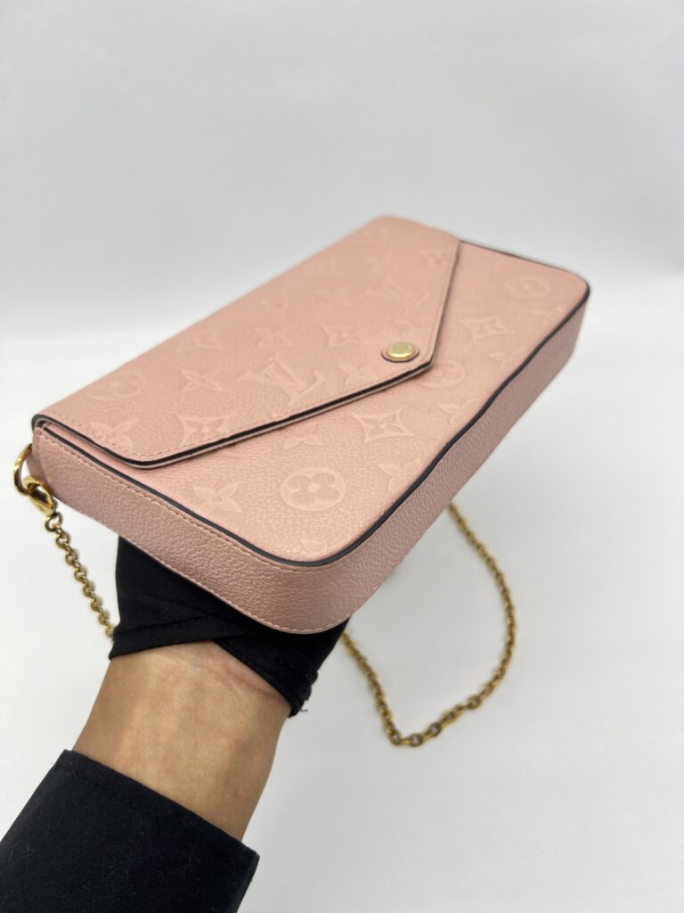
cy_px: 456
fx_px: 685
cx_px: 342
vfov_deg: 67.3
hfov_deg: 53.1
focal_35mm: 26
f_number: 1.5
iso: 40
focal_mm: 5.7
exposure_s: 1/152
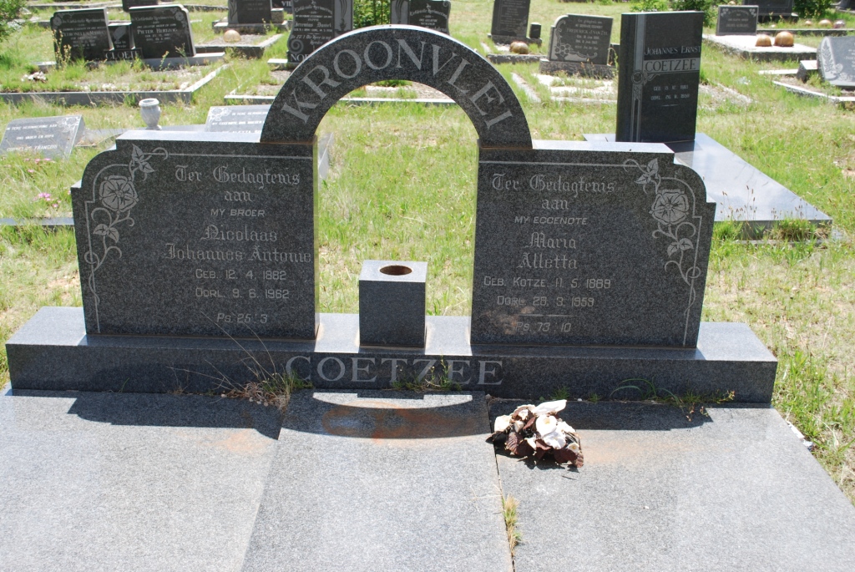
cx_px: 428
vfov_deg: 34.3
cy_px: 286
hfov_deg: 49.5
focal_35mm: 39
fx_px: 927
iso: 100
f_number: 6.3
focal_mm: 26
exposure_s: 1/160
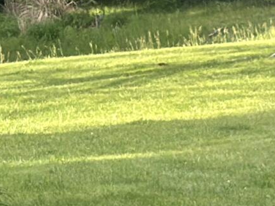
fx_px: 2660
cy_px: -256
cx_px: -352
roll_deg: +3.5
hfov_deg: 5.7
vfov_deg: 4.4
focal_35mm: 335
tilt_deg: +5.5
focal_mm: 6.86
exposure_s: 1/919
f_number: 1.78
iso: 80
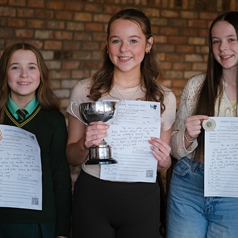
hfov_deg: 17.9
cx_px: 126
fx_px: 755
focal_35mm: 97
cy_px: 118
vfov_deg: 17.9
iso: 400
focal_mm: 50
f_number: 2.8
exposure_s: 1/125
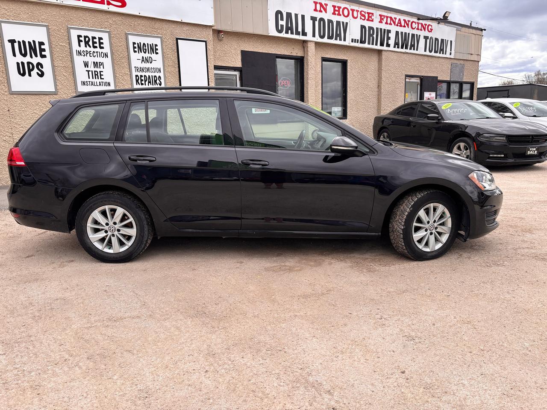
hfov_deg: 67.3
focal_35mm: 26
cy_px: 205
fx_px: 411
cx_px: 274
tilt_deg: -12.3
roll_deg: +1.1
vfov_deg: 53.1
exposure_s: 1/1876
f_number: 1.6
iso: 50
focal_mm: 5.96
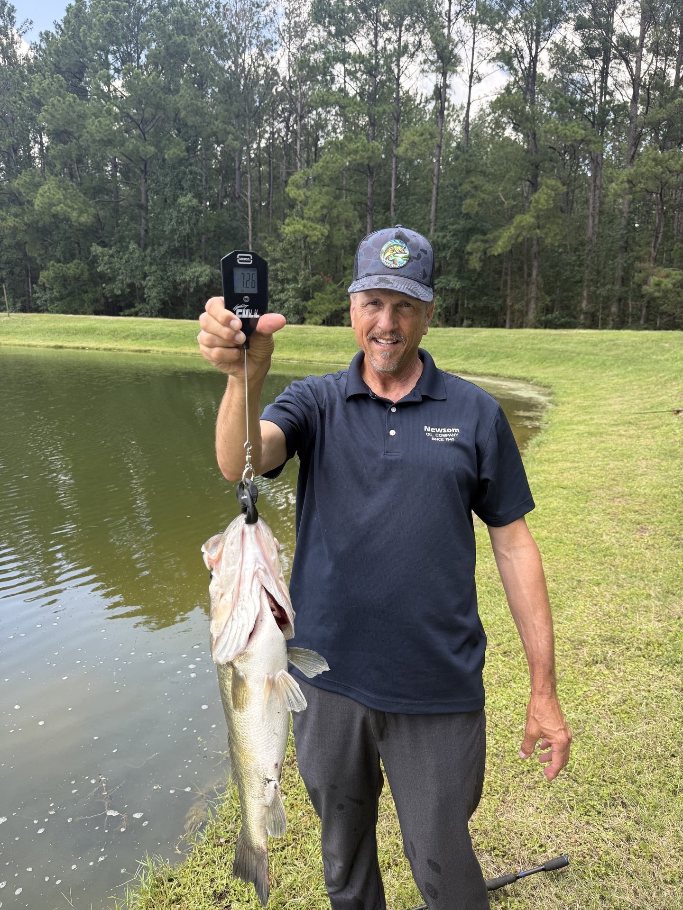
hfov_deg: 56.8
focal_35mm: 24
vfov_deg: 71.6
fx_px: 631
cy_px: 455
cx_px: 342
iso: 100
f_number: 1.78
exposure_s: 1/831
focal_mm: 6.76
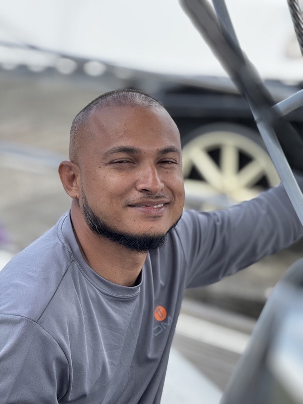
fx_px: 1401
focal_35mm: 120
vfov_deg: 16.4
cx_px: 152
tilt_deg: -10.7
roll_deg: -1.4
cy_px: 202
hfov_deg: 12.3
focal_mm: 15.66
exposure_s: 1/230
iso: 50
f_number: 2.8
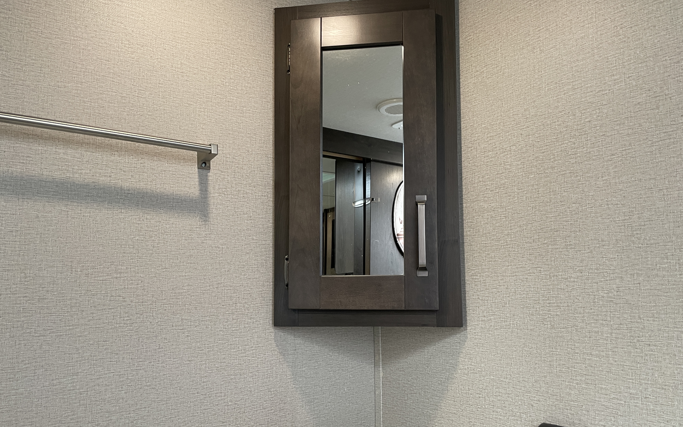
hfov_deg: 66.5
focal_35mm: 28
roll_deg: +0.8
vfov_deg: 44.4
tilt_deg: +4.1
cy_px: 241
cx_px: 346
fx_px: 521
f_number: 1.6
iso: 125
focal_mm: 4.2
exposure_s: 1/68
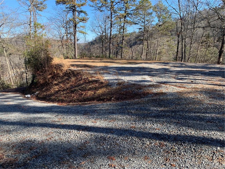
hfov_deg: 67.3
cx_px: 112
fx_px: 169
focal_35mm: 26
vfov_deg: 53.1
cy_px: 84
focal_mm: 4.25
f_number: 1.8
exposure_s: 1/616
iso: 25
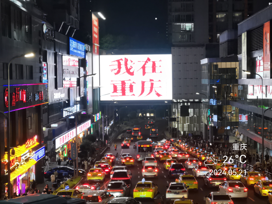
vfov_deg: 19.1
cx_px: 136
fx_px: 605
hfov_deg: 25.3
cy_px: 102
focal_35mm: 77
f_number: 2.4
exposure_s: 1/50
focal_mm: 3.95
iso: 100
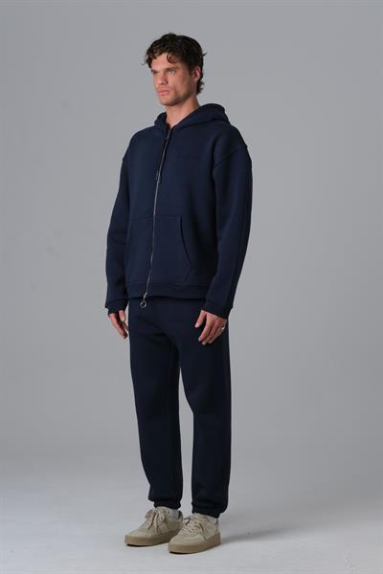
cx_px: 192
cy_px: 287
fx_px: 1340
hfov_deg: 16.3
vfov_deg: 24.2
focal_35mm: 84
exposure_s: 1/160
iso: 200
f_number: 11
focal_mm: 56.3
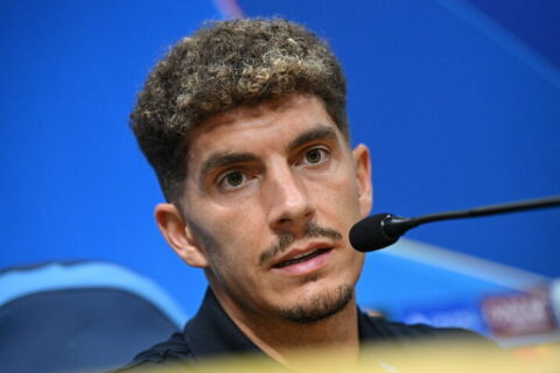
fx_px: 2178
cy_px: 186
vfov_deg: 9.8
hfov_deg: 14.7
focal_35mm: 140
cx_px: 280
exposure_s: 1/200
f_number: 3.5
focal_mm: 140
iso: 3200
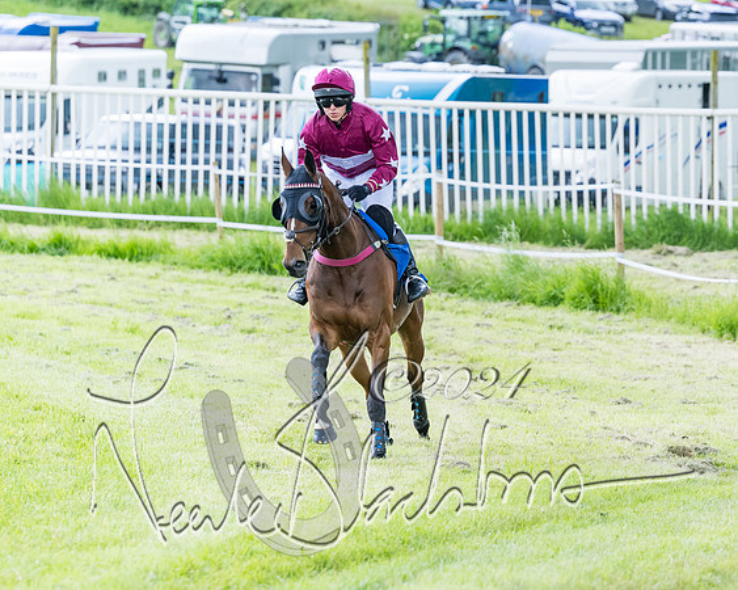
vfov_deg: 6.2
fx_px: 5446
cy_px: 224
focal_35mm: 249
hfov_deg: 7.7
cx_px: 592
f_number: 4
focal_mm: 135
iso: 800
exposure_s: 1/1250
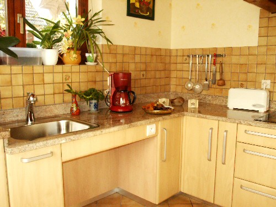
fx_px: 279
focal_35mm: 35
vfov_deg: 40.7
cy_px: 104
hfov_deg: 52.6
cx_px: 138
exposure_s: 1/125
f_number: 3
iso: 200
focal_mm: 7.18
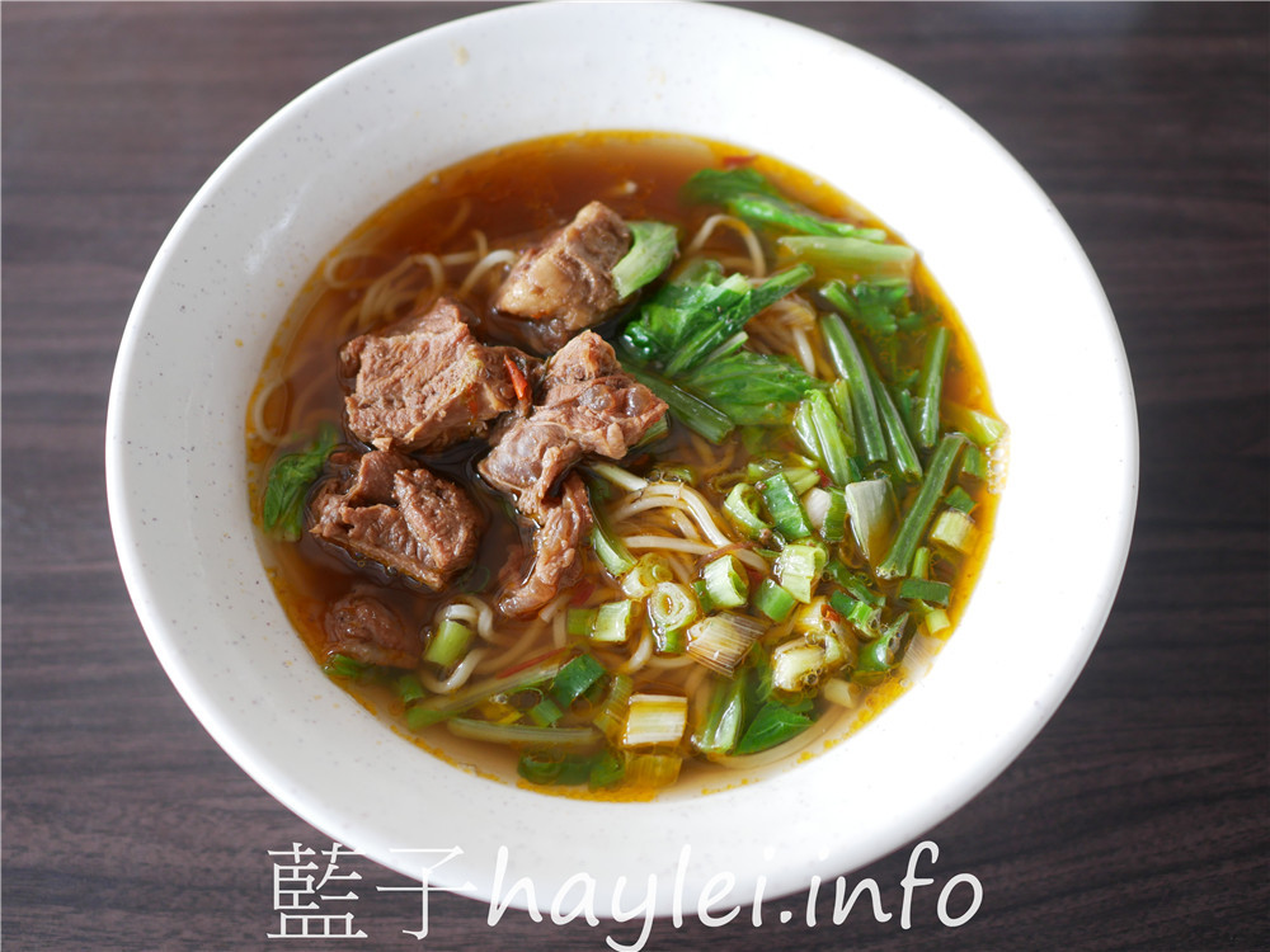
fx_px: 1101
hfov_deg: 60.0
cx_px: 635
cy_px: 476
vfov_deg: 46.8
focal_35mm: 30
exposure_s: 1/60
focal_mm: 15
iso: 250
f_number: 1.7
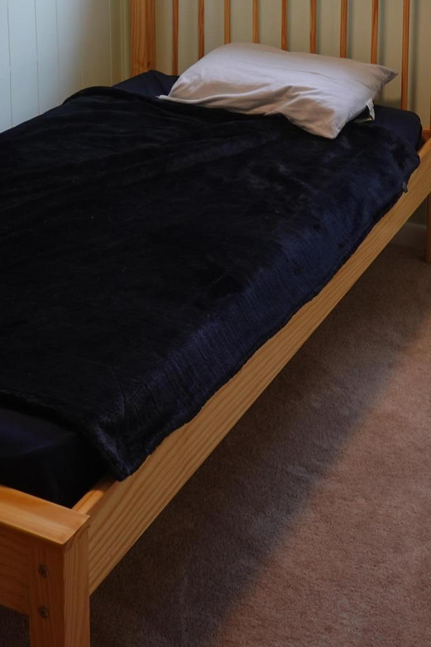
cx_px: 211
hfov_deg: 21.9
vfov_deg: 29.5
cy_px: -44
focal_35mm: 62
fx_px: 1113
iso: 125
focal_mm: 10.38
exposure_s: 1/30
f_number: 3.2
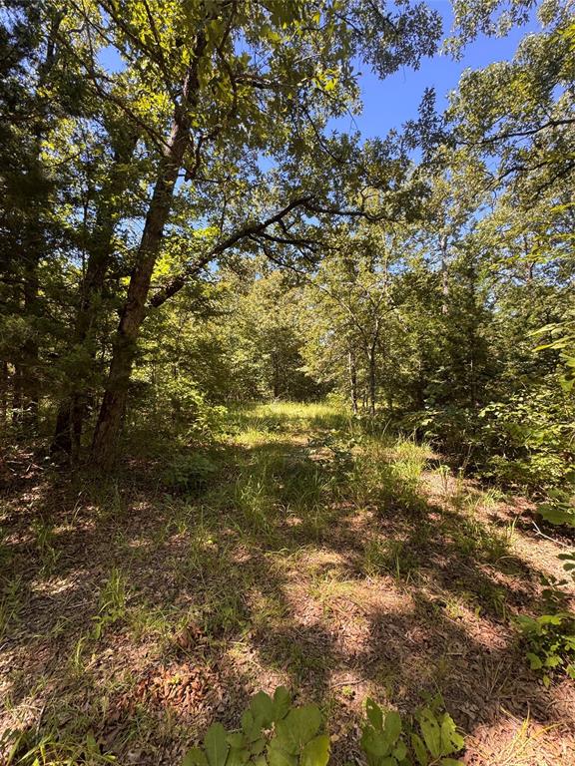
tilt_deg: -0.9
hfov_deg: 85.7
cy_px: 383
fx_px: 310
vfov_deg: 102.1
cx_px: 288
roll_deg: -1.9
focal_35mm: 14
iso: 40
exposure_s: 1/196
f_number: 2.2
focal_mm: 2.22
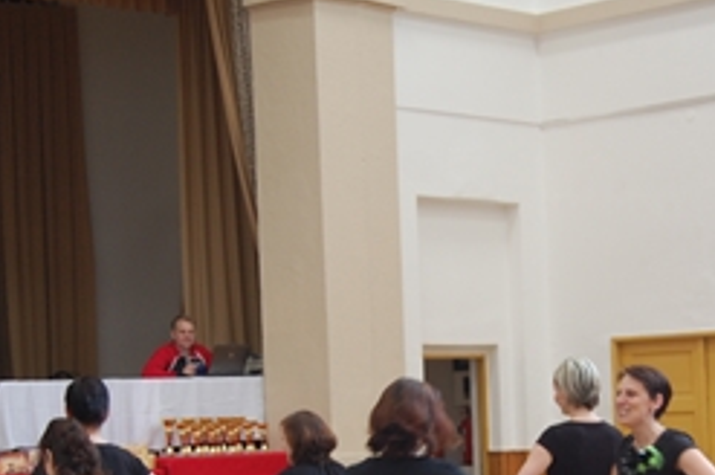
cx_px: 449
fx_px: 1865
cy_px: 458
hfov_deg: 21.7
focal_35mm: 94
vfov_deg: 14.3
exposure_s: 1/30
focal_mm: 31
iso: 450
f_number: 4.5
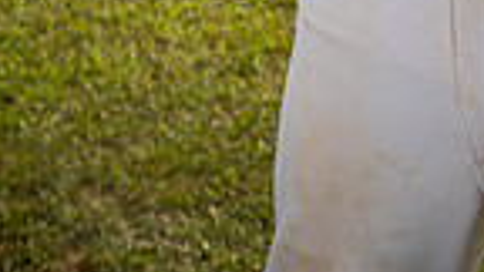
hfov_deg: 13.7
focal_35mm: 154
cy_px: -450
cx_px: 497
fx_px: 1976
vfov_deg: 7.2
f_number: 8
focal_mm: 47
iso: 200
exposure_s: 1/250
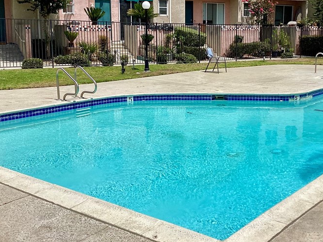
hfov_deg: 39.5
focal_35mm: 48
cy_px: 91
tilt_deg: -8.9
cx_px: 194
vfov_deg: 30.2
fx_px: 448
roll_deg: -1.4
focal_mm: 3.3
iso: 25
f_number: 2.4
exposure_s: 1/2809
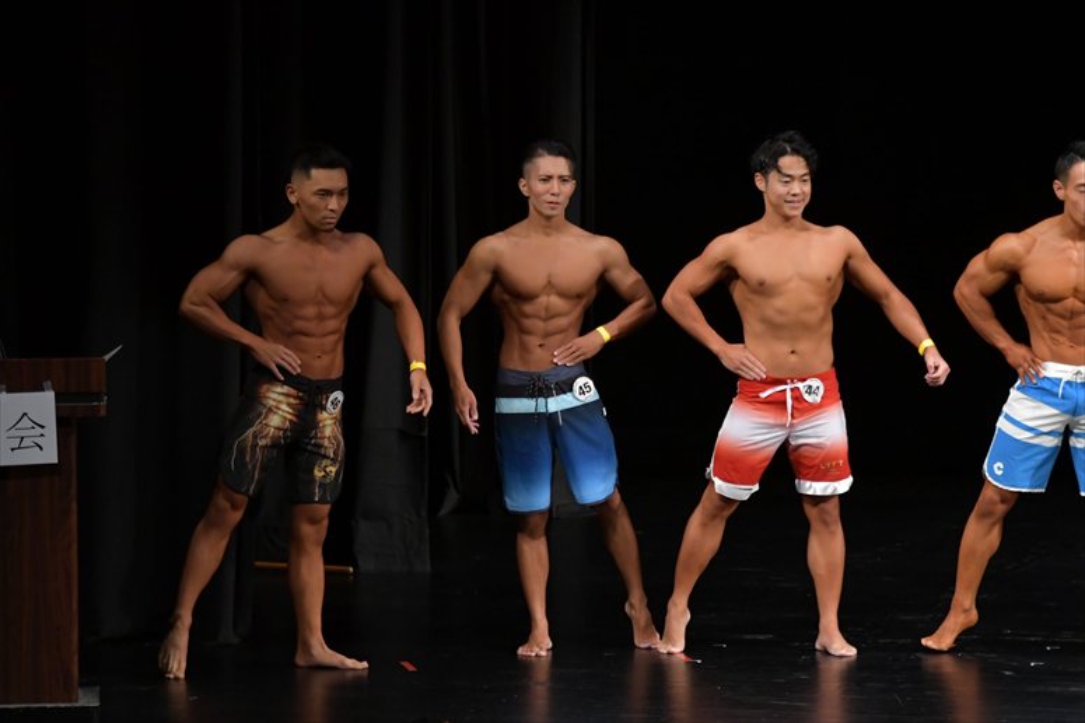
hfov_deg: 8.1
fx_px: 7682
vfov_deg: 5.4
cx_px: 542
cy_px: 362
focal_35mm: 255
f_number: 5.6
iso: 3200
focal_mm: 170
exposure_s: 1/400
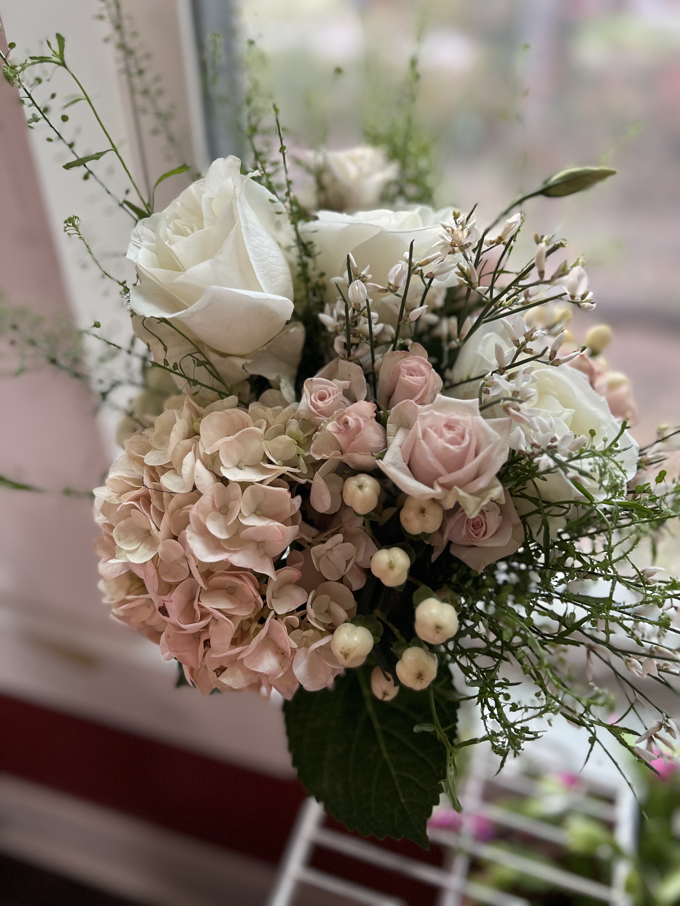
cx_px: 340
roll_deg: +1.0
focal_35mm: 26
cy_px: 453
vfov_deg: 67.3
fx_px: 681
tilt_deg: -37.9
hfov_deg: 53.1
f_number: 1.5
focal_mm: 5.7
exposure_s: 1/60
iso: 200
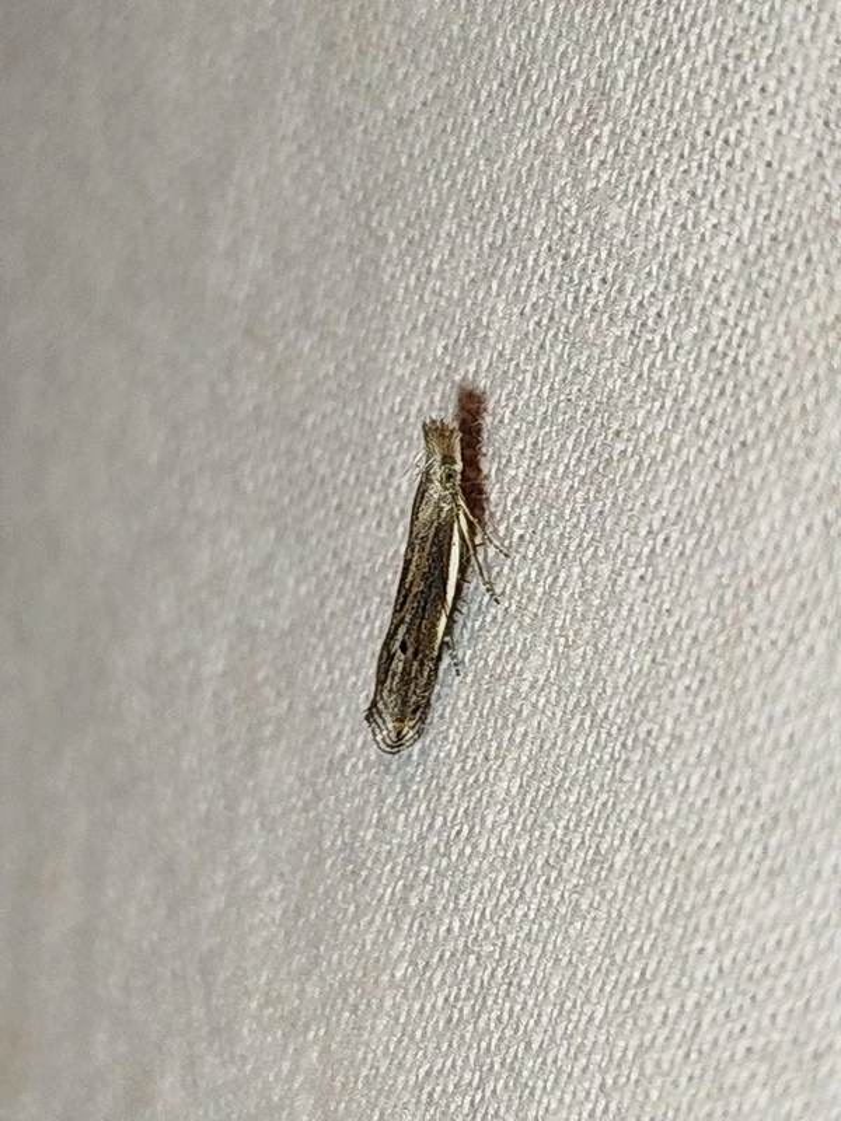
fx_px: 3401
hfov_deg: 14.1
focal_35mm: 105
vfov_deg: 18.7
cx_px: 420
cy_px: 560
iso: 80
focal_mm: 5.31
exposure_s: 1/50
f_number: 1.7
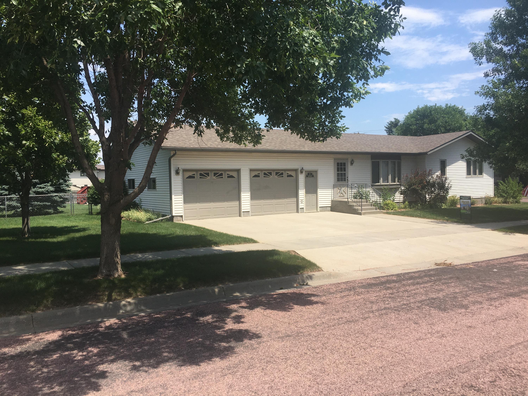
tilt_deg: +0.4
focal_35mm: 29
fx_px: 442
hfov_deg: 61.7
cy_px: 198
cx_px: 264
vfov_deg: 48.2
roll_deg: +1.1
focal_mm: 4.15
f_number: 2.2
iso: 25
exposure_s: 1/1166
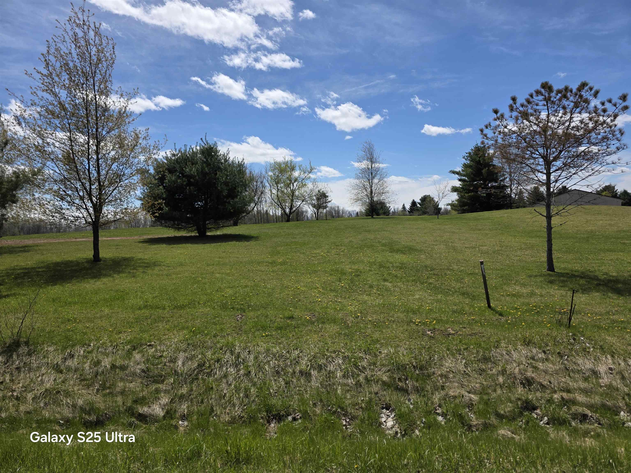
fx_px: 419
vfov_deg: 58.9
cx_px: 316
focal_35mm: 23
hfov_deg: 73.9
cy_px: 236
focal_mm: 6.3
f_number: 1.7
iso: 64
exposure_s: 1/7944
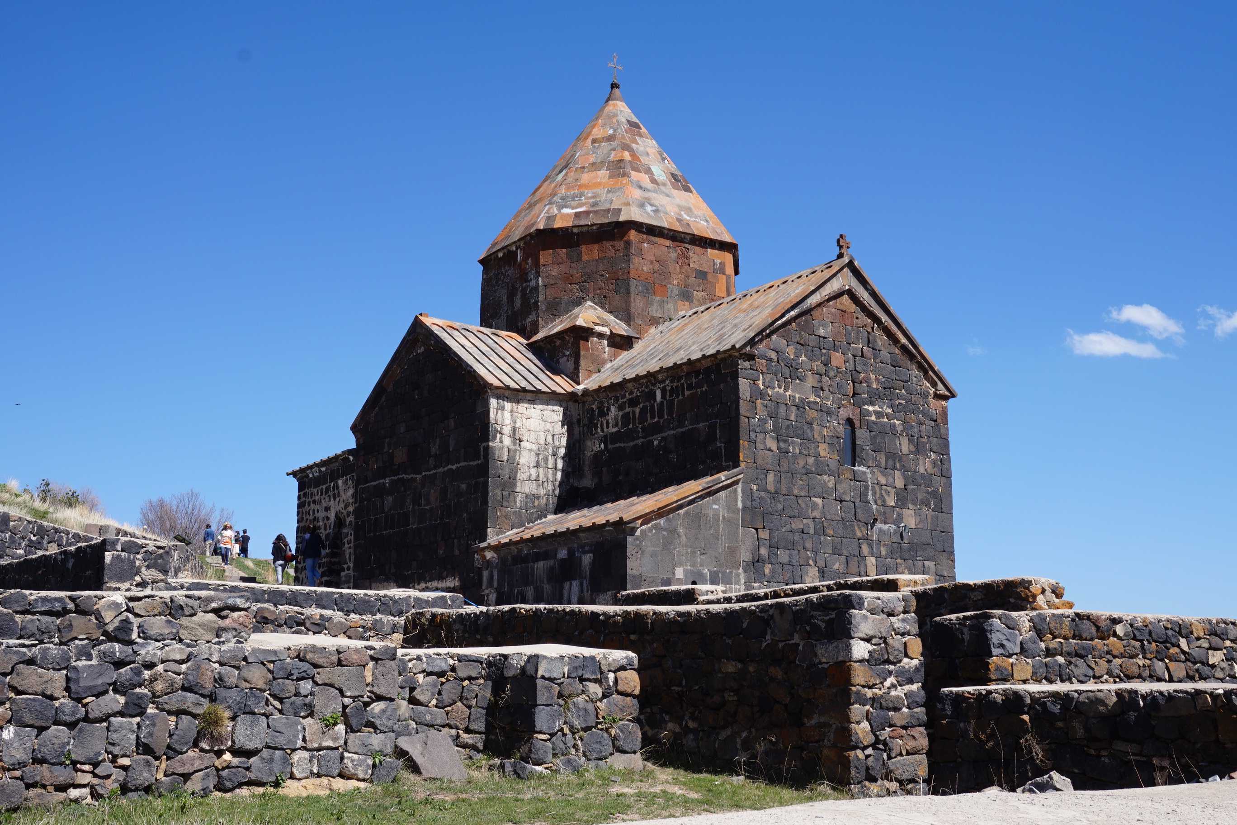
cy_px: 412
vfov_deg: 35.5
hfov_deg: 51.3
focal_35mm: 38
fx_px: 1288
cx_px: 618
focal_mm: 25
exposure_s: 1/80
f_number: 14
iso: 100
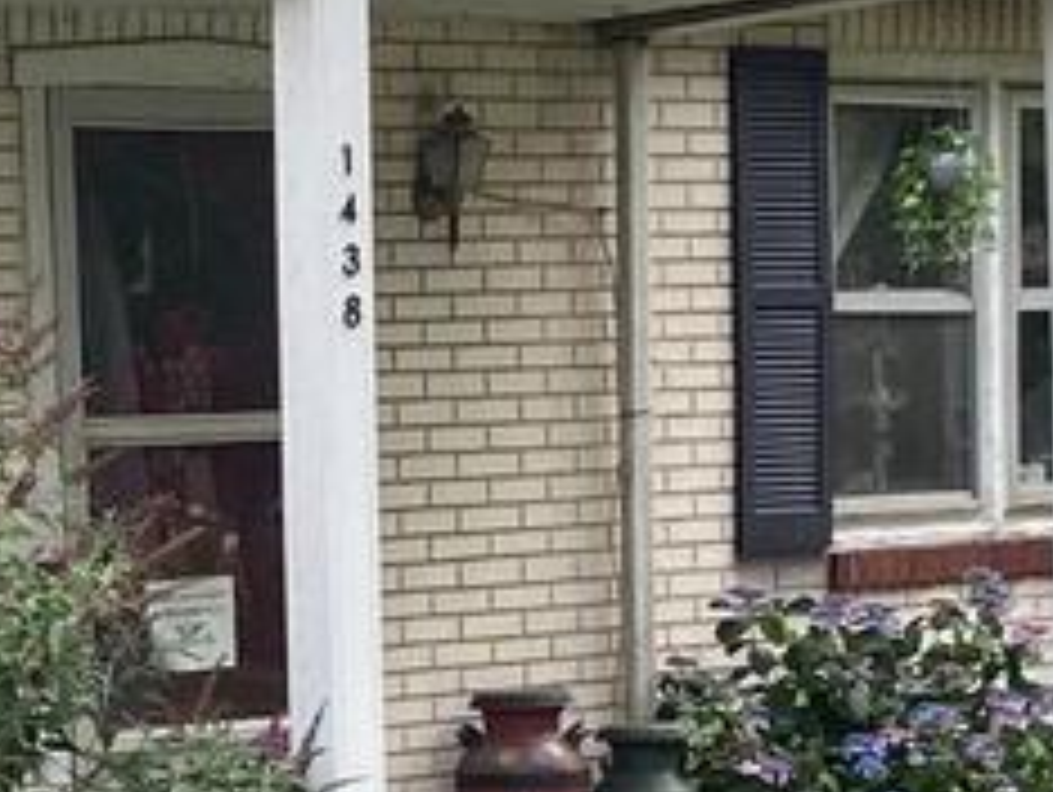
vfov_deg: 9.1
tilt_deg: -5.1
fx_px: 4872
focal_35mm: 160
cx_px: 0
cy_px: 1192
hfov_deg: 12.2
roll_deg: +2.6
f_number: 1.8
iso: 32
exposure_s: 1/326
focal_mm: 4.25
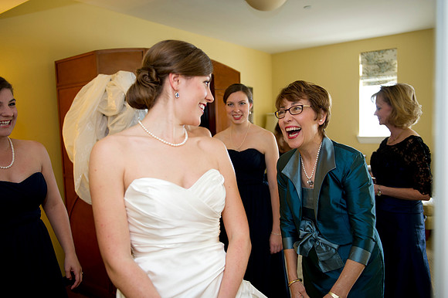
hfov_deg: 60.3
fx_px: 386
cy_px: 149
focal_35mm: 31
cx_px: 224
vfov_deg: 42.3
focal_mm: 31
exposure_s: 1/125
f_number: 2.8
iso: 640
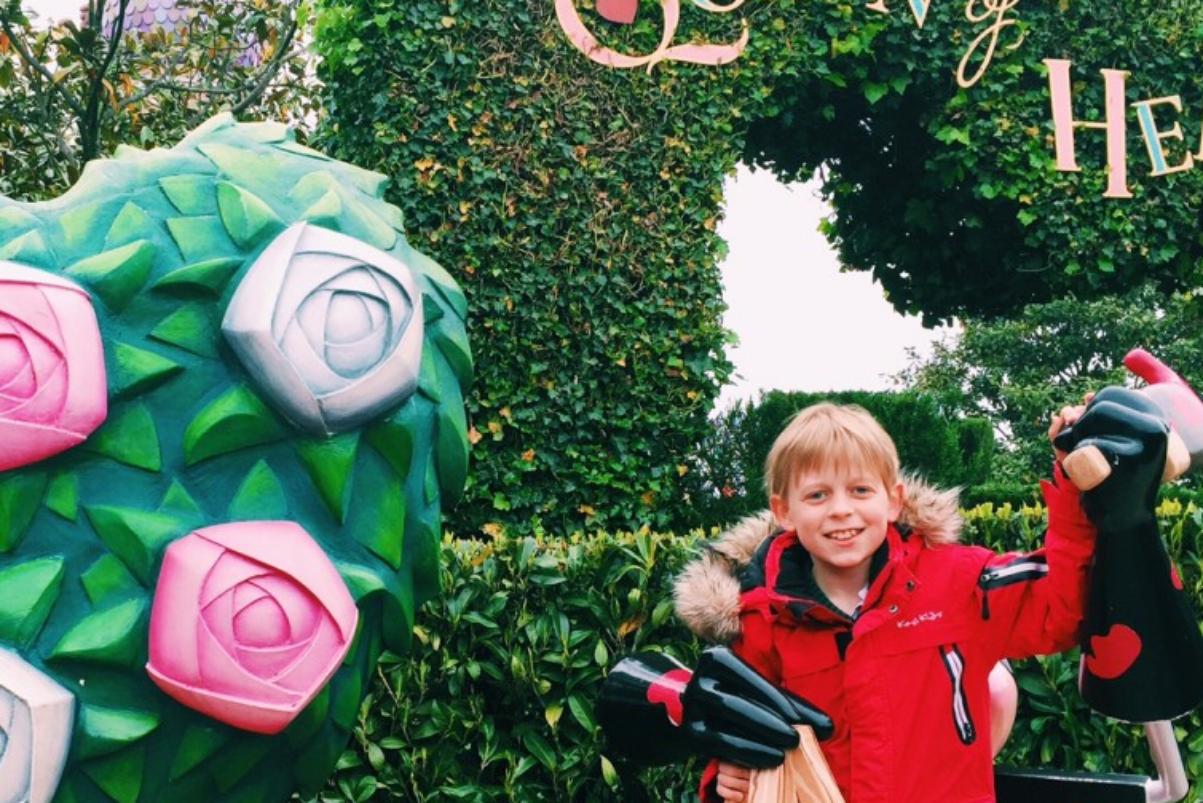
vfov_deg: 28.0
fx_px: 1604
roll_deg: +1.2
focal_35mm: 48
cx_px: 408
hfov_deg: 40.6
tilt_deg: +5.2
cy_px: 512
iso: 32
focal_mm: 4.15
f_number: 2.2
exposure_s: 1/147
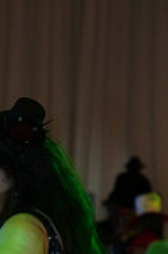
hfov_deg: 4.3
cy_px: 357
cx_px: -135
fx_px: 2222
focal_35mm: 316
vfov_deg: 6.5
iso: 2500
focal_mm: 82
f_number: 4
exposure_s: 1/250
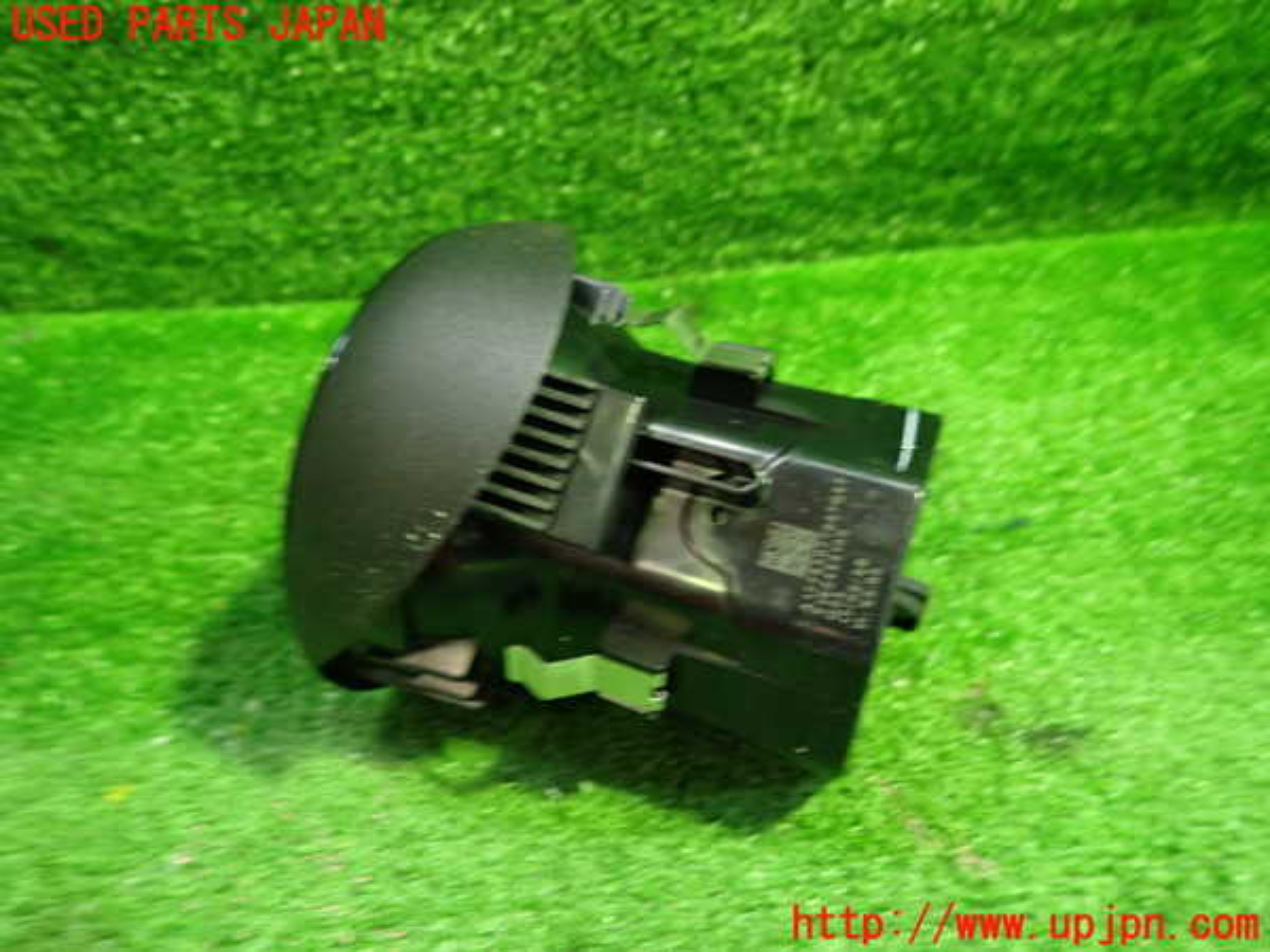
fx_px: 917
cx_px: 635
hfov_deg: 69.4
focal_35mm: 25
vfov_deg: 54.9
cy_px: 476
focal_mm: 4.5
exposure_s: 1/30
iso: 400
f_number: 2
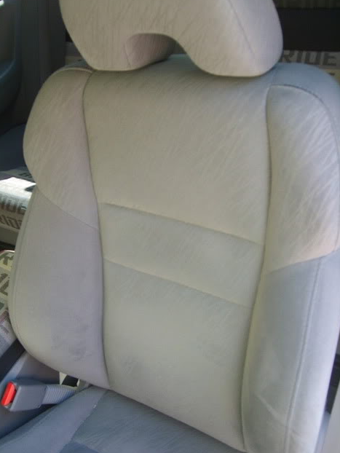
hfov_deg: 39.7
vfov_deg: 51.3
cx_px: 167
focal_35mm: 36
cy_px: 228
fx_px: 471
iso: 64
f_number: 2.8
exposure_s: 1/30
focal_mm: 5.8
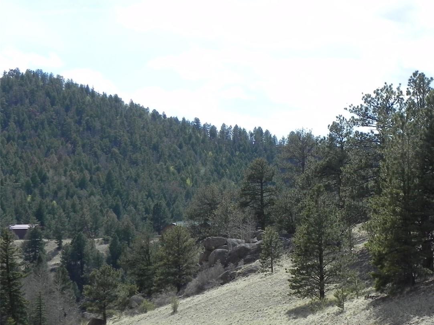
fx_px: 1392
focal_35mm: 111
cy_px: 218
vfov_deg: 13.3
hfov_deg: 17.6
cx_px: 321
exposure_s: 1/470
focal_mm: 13.4
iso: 160
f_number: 7.1
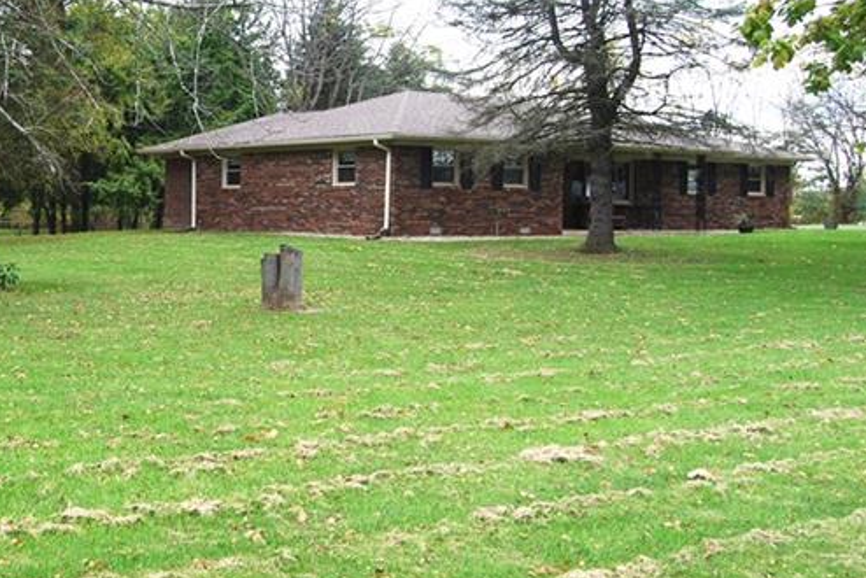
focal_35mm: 56
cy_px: 219
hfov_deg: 33.5
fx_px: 1348
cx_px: 65
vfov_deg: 24.2
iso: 110
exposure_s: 1/125
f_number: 5.6
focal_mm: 18
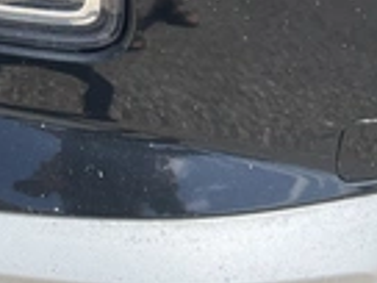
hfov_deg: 22.7
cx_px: 78
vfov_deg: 16.3
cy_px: -97
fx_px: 926
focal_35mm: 85
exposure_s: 1/599
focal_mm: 3
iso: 25
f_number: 1.8
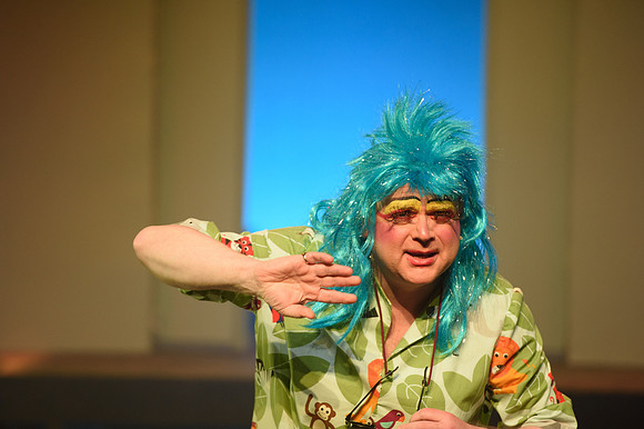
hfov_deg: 10.3
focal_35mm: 200
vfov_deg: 6.9
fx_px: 3576
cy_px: 214
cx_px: 322
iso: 800
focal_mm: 200
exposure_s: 1/200
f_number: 2.8
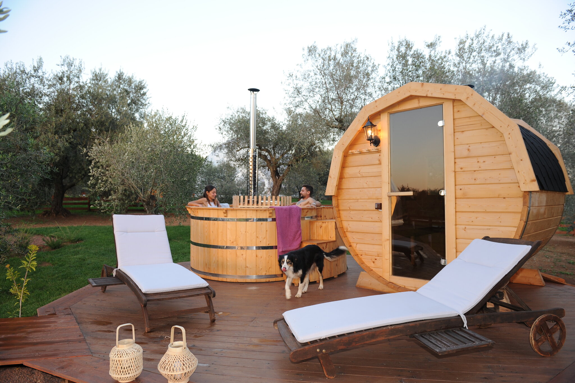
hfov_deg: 73.8
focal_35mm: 24
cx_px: 288
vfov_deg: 53.1
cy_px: 192
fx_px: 383
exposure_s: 1/100
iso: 400
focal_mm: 24
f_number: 4.5
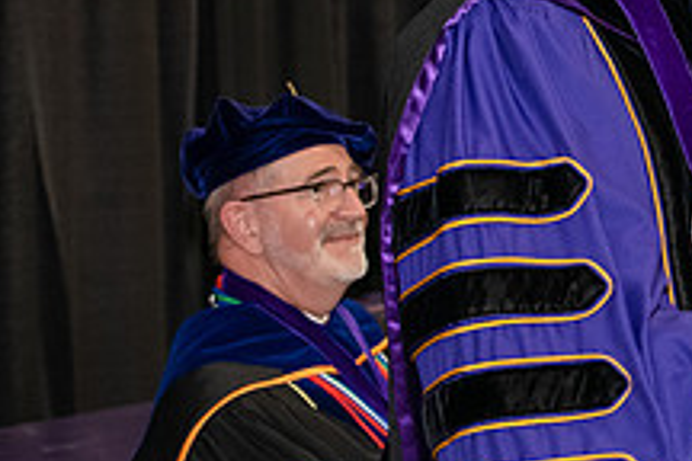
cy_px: 94
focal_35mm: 188
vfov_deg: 7.3
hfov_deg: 10.7
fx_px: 3613
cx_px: 875
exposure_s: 1/200
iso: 2500
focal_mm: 70
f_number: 5
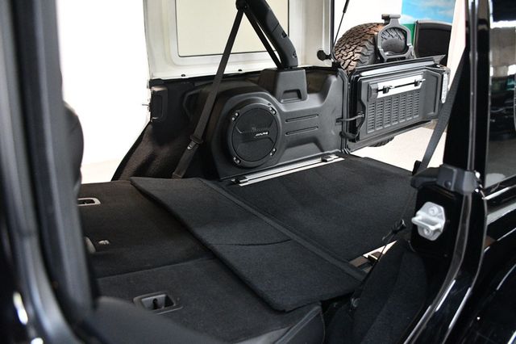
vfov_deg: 43.6
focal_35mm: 30
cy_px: 172
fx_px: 430
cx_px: 258
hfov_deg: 62.0
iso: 4000
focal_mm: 20
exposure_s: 1/60
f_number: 3.5
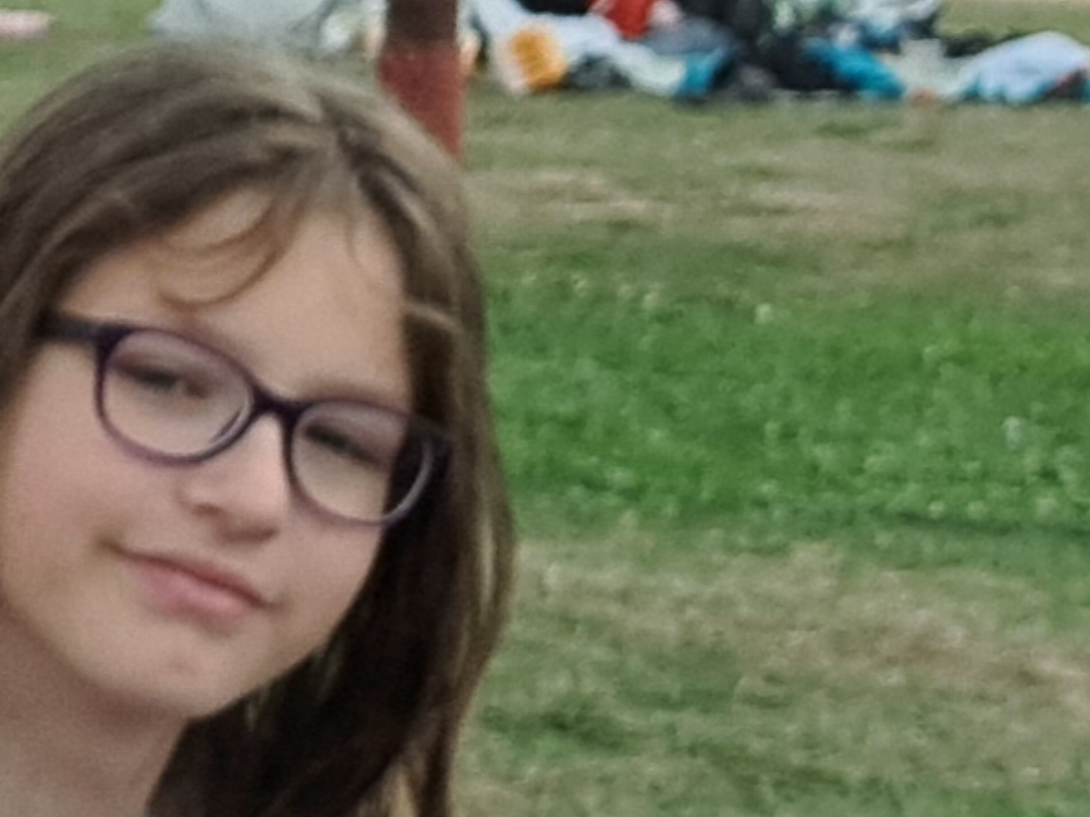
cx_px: -744
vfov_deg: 8.7
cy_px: 18
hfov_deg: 11.1
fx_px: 5322
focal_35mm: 169
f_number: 2.2
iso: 64
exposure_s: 1/326
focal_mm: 3.72
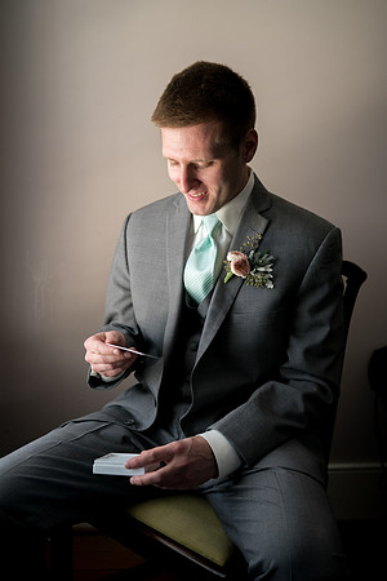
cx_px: 194
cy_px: 290
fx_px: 564
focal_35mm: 35
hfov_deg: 37.9
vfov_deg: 54.4
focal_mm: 35
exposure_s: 1/200
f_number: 2.8
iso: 800
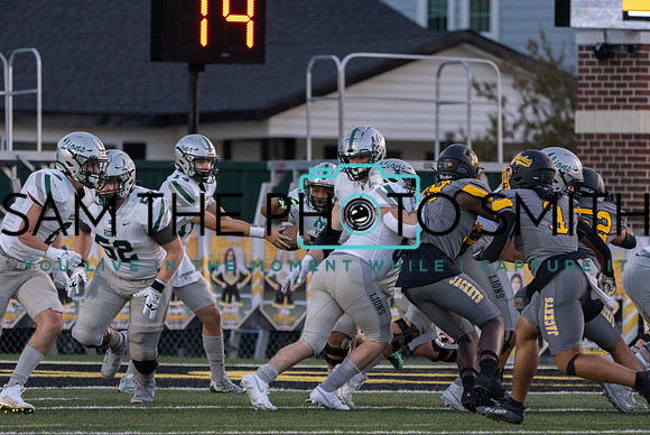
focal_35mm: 482
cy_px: 261
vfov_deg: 2.9
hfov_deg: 4.3
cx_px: 392
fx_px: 8709
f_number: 5.6
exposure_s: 1/1000
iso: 4000
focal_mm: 400
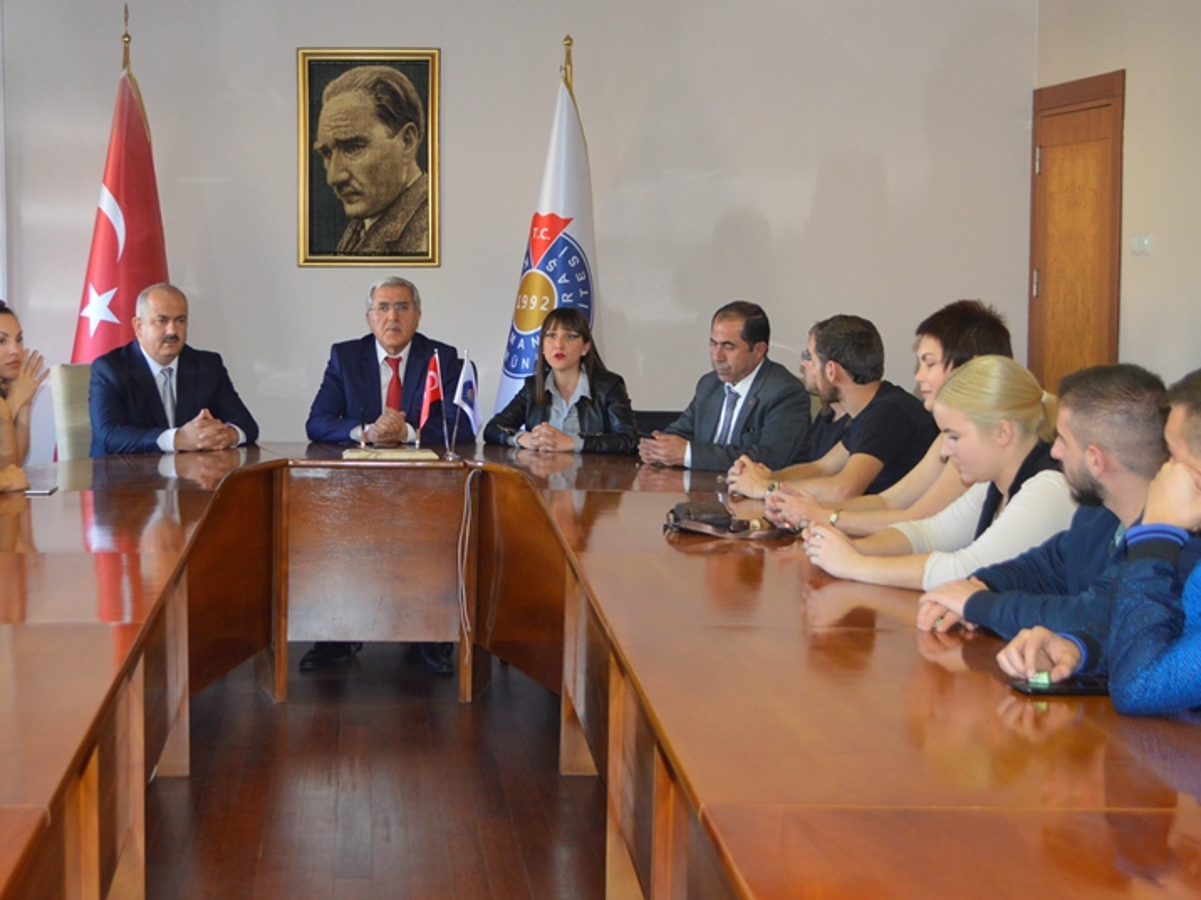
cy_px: 406
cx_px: 426
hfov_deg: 29.2
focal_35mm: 66
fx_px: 2290
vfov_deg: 22.2
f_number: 4.8
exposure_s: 1/60
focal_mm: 32
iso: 900
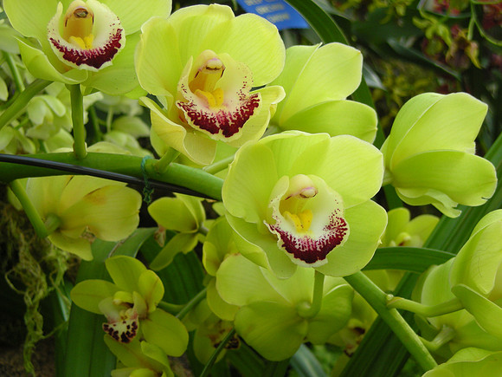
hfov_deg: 25.7
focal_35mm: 76
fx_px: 1102
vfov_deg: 19.4
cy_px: 188
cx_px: 251
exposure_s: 1/59.7
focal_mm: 12.3
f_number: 3.9
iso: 97
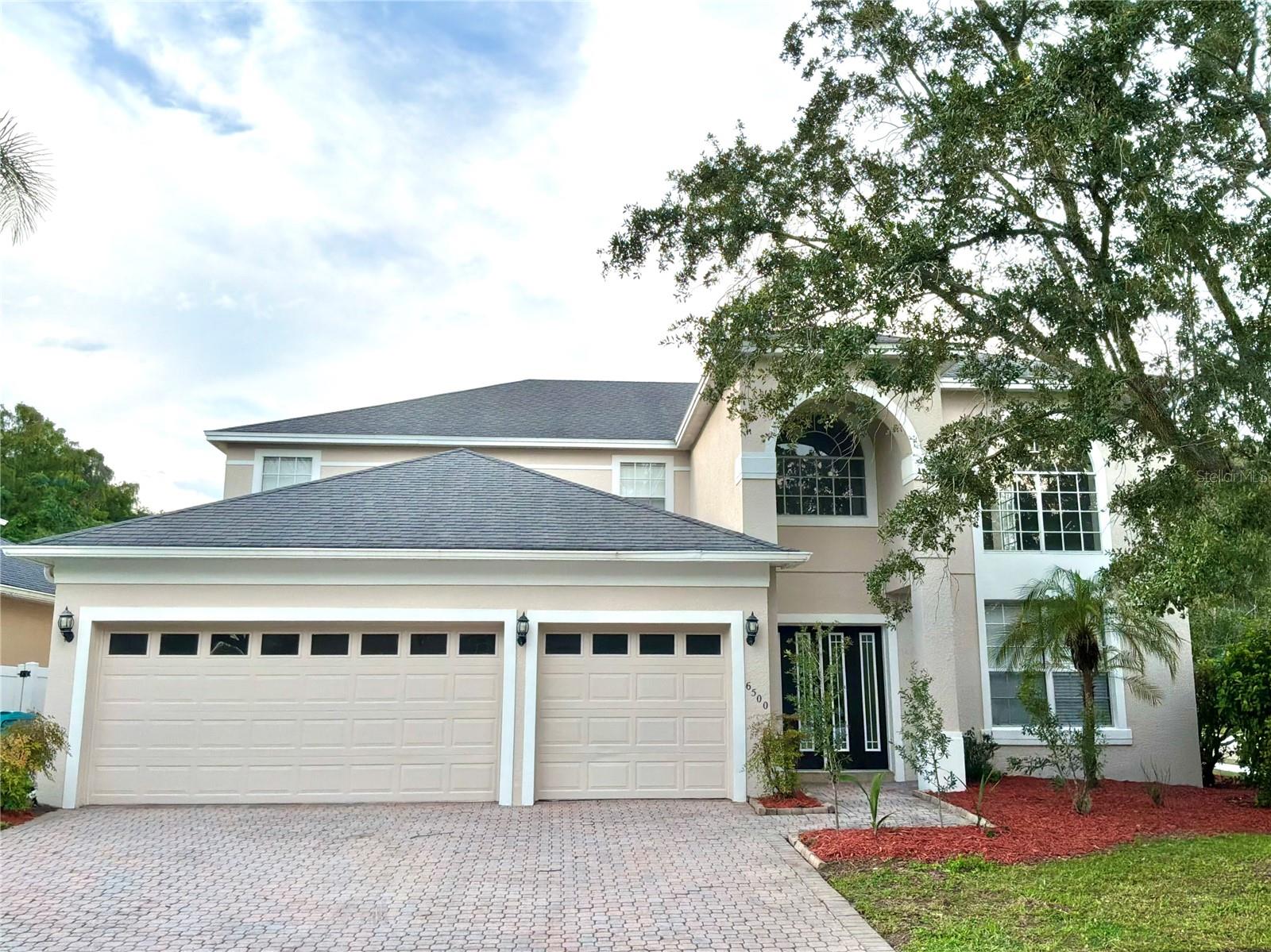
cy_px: 476
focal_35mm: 28
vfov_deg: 49.7
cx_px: 636
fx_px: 1028
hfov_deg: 63.5
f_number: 1.8
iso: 25
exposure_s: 1/683
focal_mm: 3
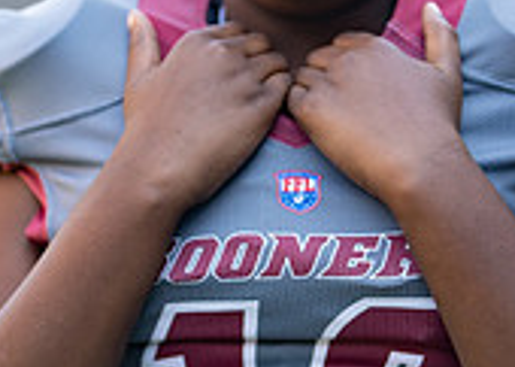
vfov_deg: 7.3
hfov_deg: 10.2
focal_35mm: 197
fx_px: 2878
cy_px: 145
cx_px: 377
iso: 100
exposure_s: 1/1250
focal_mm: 50
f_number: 1.2
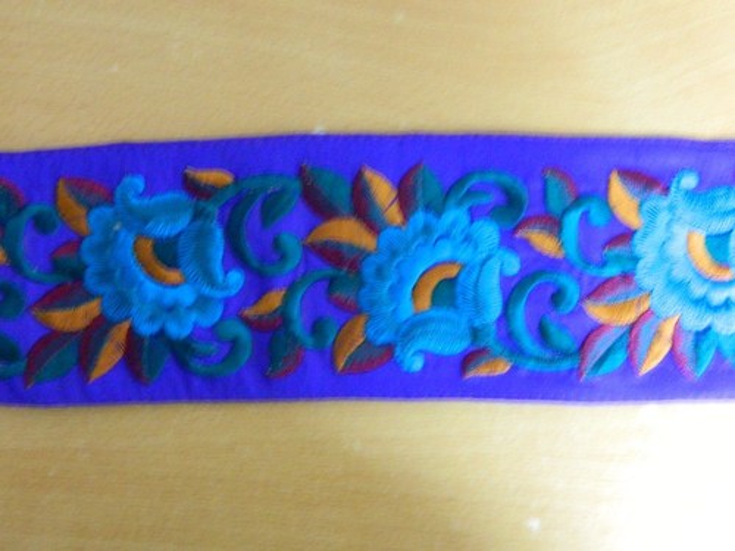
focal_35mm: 47
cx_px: 368
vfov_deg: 30.9
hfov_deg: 40.4
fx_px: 998
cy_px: 276
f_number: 3.6
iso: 800
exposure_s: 1/2.5
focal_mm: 8.4
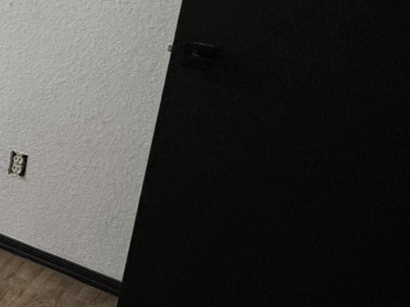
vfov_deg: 24.3
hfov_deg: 20.4
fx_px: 687
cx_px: -367
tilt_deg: -13.9
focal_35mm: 58
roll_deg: -1.8
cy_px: 15
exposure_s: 1/99
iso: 160
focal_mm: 2.22
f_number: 2.2
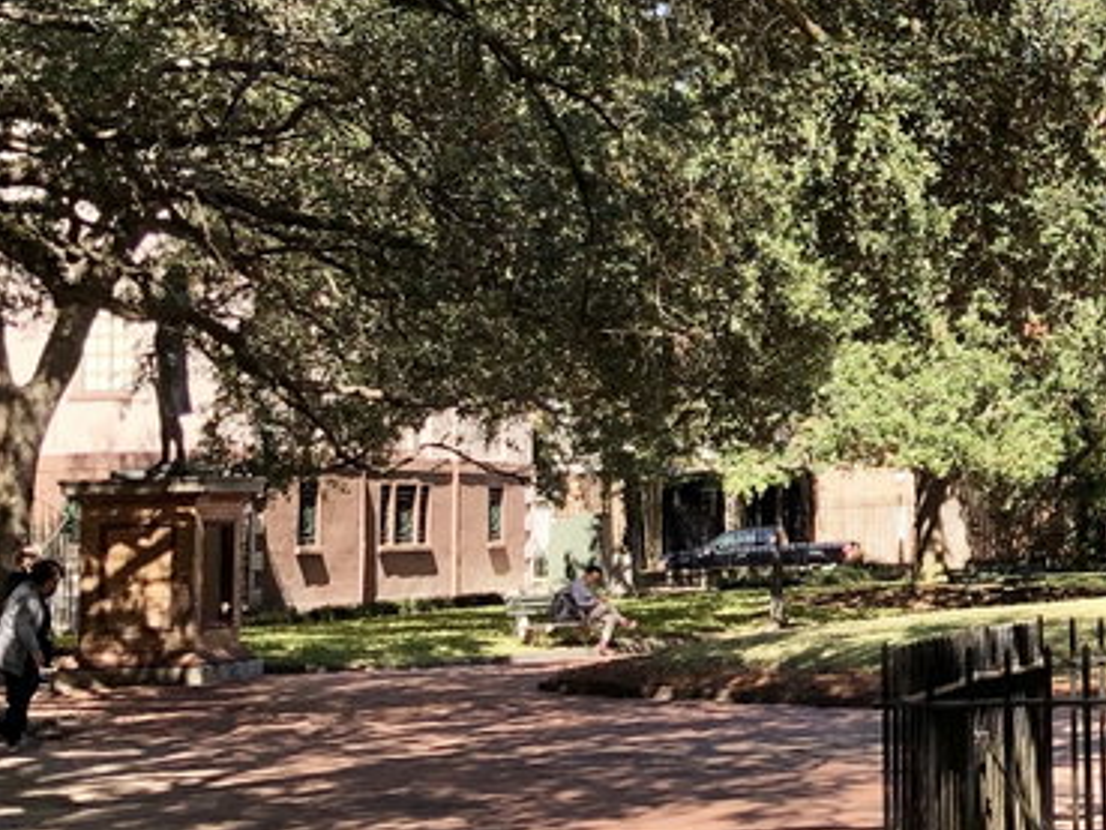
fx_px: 2908
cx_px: 1268
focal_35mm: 91
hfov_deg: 20.4
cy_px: 105
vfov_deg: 16.1
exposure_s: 1/395
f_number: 1.8
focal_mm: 3.99
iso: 20
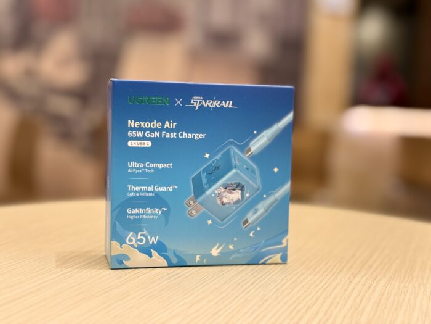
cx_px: 216
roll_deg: -2.2
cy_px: 162
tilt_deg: -4.7
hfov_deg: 39.7
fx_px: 598
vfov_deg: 30.3
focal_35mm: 48
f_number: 1.78
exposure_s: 1/60
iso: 250
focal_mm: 6.76
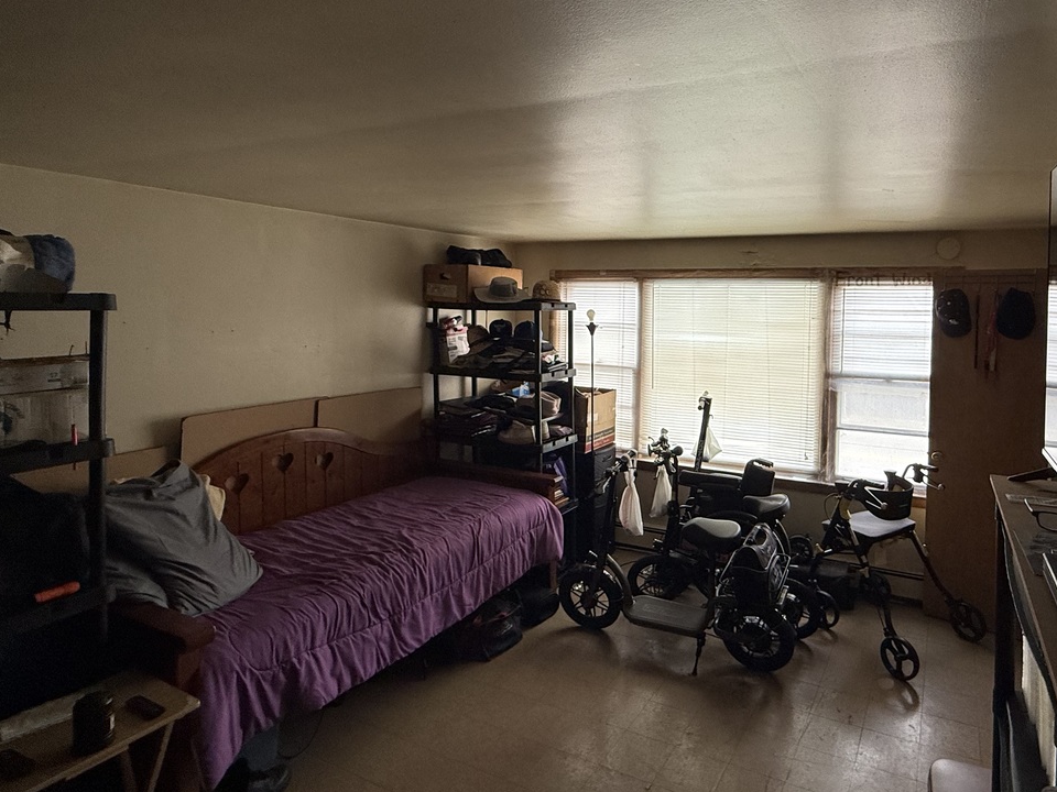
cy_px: 326
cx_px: 663
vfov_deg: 63.0
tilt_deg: -0.7
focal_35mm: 21
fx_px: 641
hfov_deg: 77.5
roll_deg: -0.8
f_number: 2.2
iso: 125
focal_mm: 2.22
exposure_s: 1/99
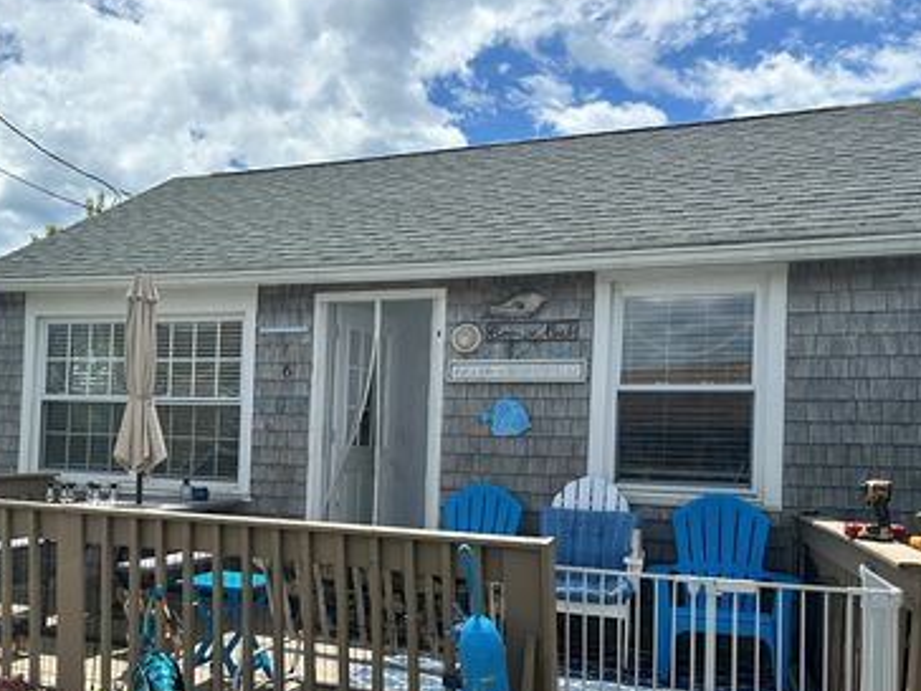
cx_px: 314
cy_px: 434
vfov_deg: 42.6
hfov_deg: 54.3
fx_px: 878
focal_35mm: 33
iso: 80
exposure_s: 1/6211
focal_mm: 6.86
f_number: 1.78
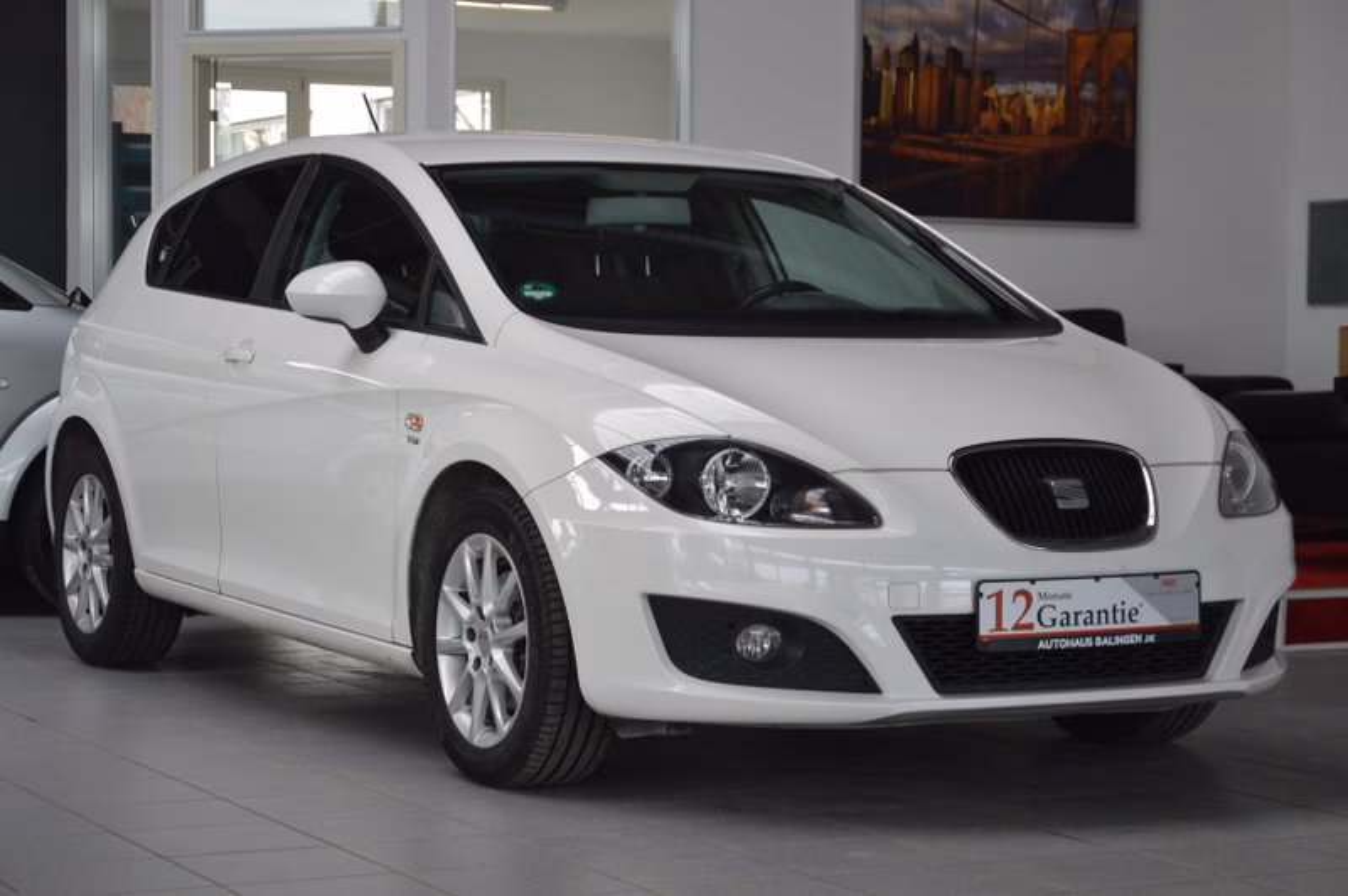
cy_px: 448
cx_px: 674
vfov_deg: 17.5
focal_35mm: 78
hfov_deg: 26.0
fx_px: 2918
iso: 400
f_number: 5
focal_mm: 52
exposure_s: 1/100
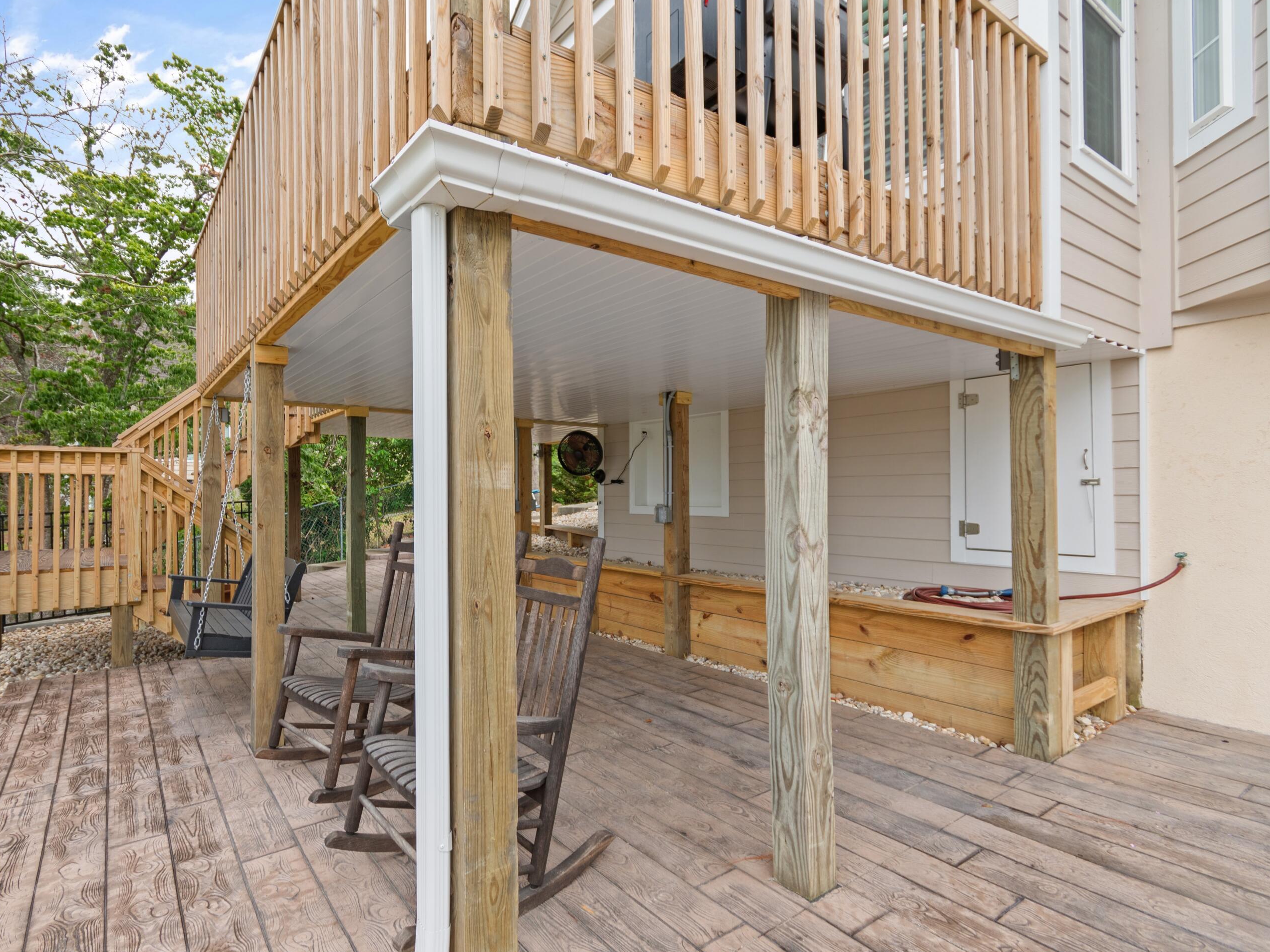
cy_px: 492
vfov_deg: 74.7
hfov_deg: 90.2
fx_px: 624
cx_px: 527
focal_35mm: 17
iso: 100
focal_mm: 10
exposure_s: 1/40
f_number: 4.5
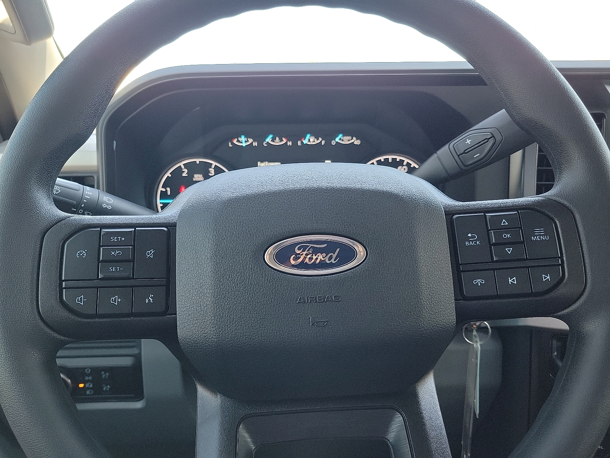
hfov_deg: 67.3
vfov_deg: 53.1
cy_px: 229
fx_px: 458
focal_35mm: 26
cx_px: 305
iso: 76
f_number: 1.8
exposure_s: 1/59.2
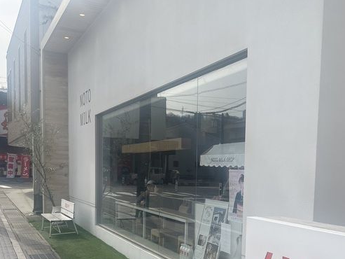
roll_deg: -2.2
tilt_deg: -4.1
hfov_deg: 42.8
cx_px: 247
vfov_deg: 32.6
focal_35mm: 43
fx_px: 429
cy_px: 212
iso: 32
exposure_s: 1/2681
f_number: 1.6
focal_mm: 4.2
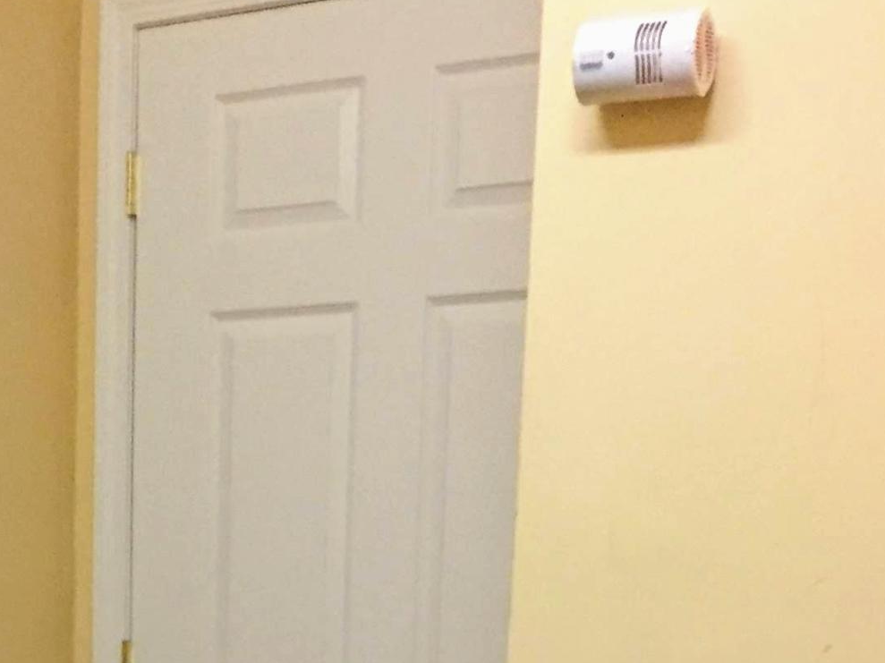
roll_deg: +0.4
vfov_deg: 15.6
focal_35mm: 88
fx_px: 2249
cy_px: 970
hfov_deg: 21.0
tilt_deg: -11.1
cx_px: -122
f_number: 2.2
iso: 250
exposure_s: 1/20
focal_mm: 4.15
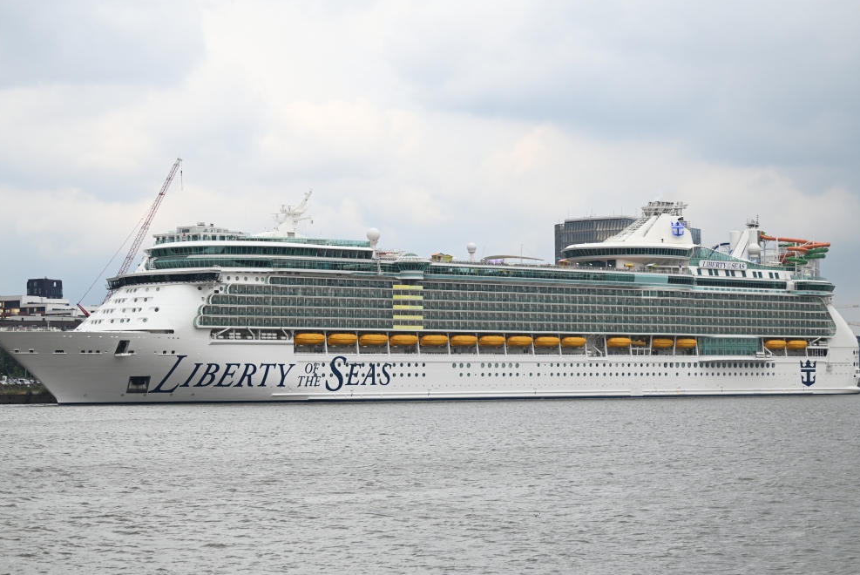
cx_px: 426
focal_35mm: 83
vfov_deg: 16.5
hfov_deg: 24.5
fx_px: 1984
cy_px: 289
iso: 200
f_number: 5
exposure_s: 1/400
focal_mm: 80
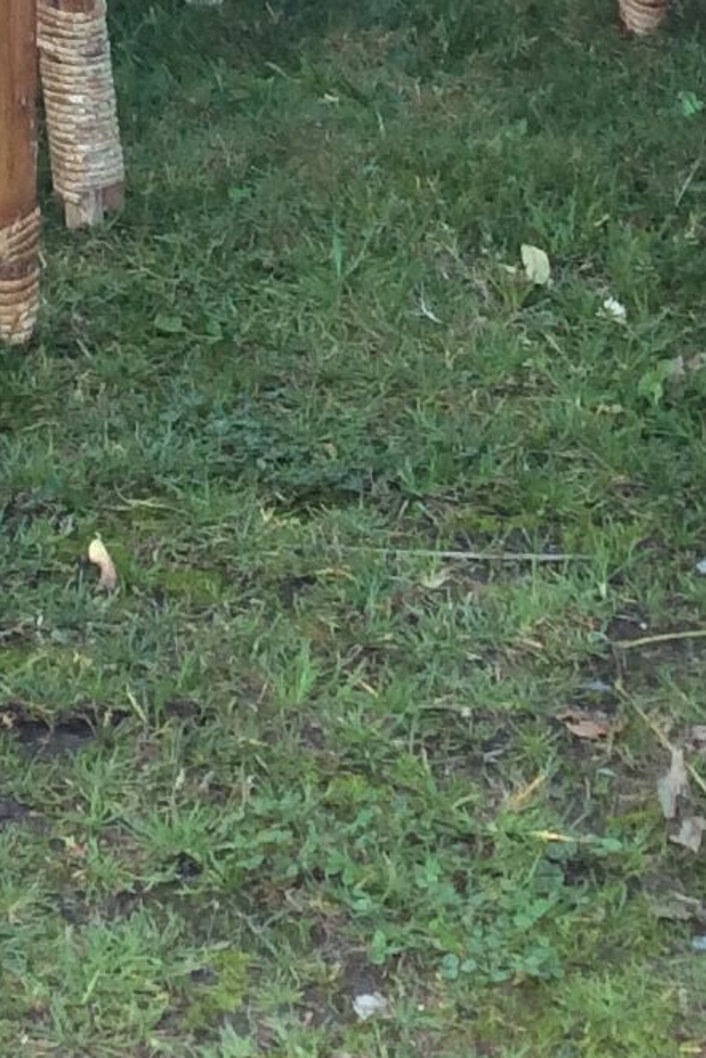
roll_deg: -2.6
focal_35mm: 130
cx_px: 403
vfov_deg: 15.3
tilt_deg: -15.7
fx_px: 3824
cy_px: -140
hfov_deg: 10.5
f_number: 2.4
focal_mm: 3.3
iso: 40
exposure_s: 1/50
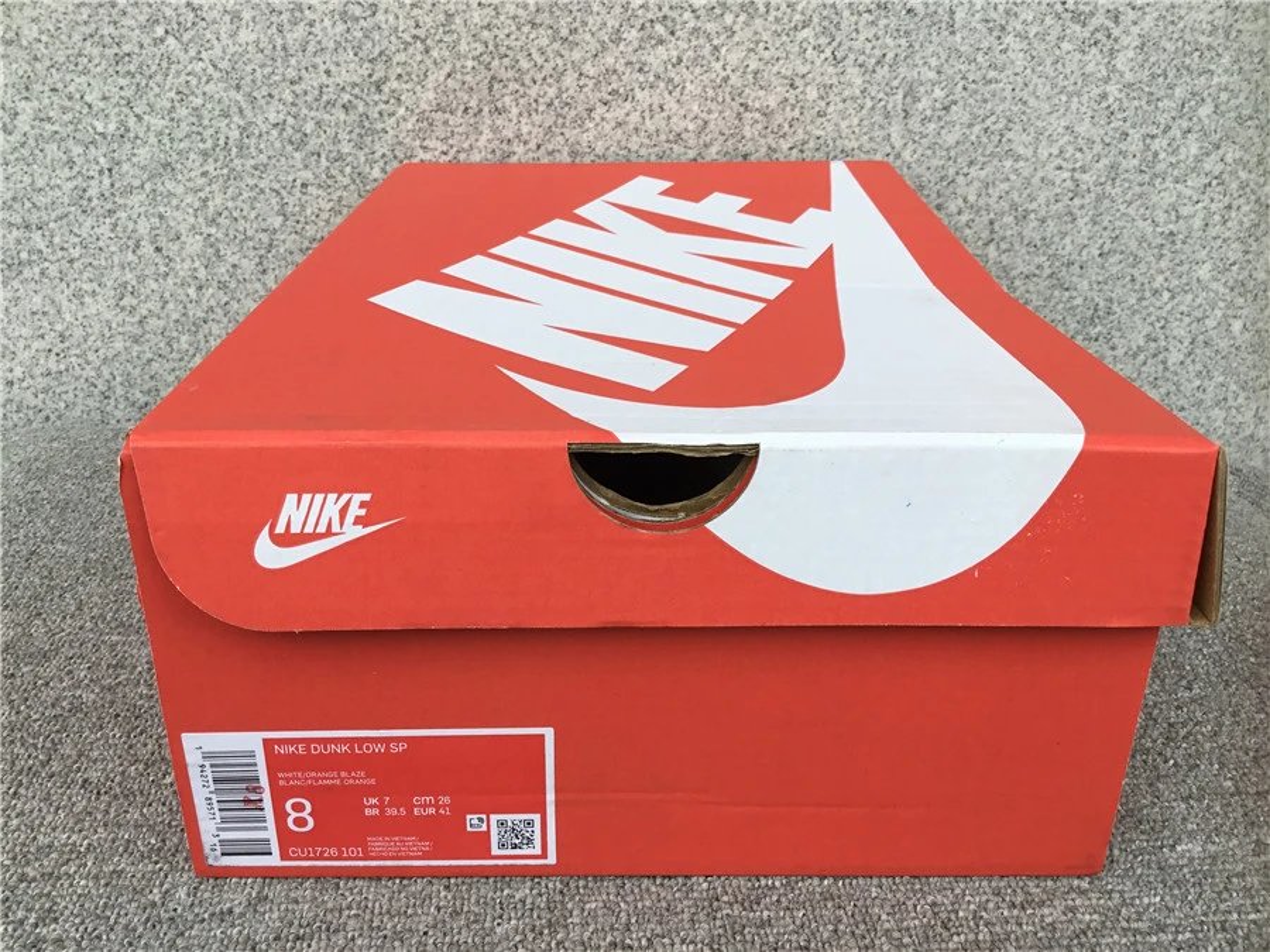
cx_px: 635
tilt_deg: -23.2
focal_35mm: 31
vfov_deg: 45.4
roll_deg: -1.2
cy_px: 476
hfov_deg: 58.4
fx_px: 1137
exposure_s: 1/209
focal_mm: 3.3
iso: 25
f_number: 2.4
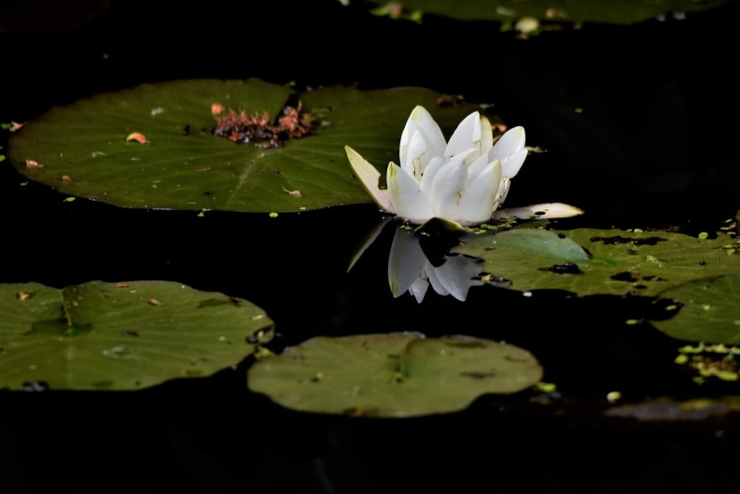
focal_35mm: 907
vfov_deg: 1.5
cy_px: 153
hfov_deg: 2.3
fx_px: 18646
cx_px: 452
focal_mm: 600
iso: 200
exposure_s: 1/160
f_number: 6.3
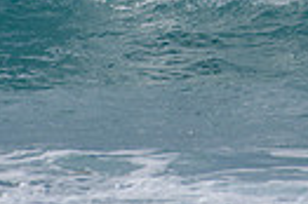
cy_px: -97
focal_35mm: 2253
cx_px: 167
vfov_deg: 0.6
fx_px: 19252
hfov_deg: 0.9
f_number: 5.6
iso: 160
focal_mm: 500
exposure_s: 1/2000
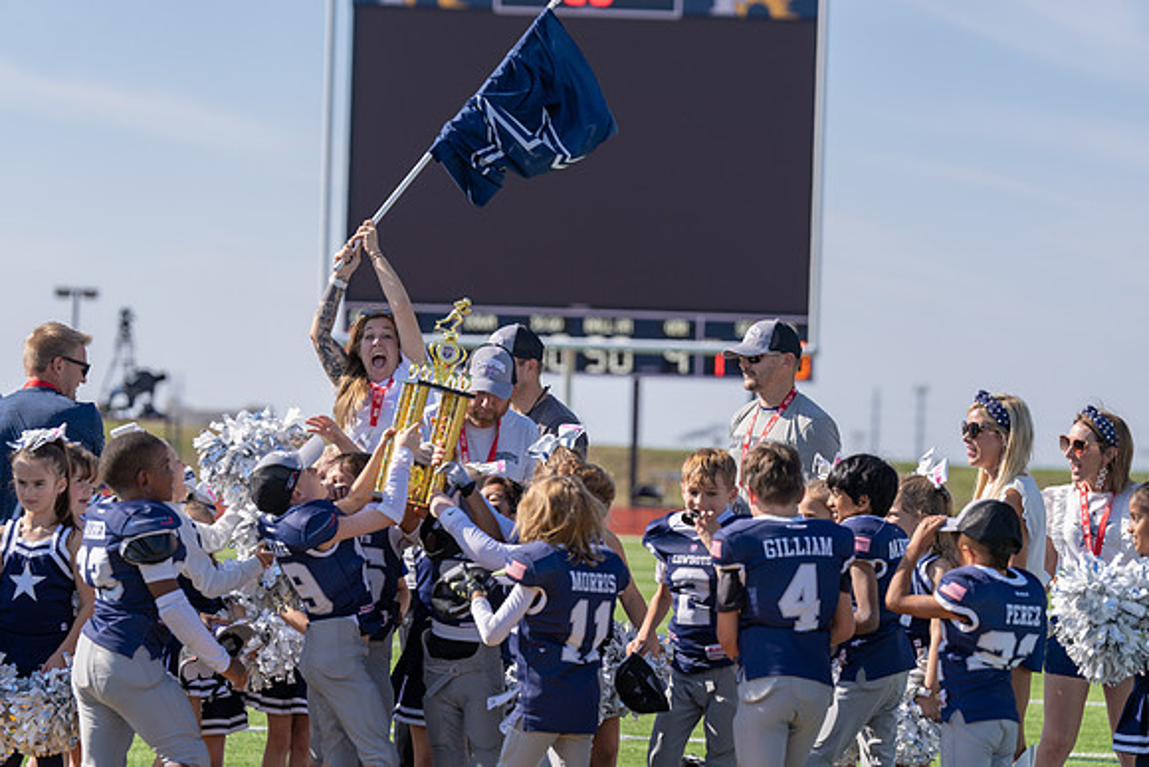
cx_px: 574
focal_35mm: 138
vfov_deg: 9.9
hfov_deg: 14.9
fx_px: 4405
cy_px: 384
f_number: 3.5
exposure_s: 1/1250
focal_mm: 138
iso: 100
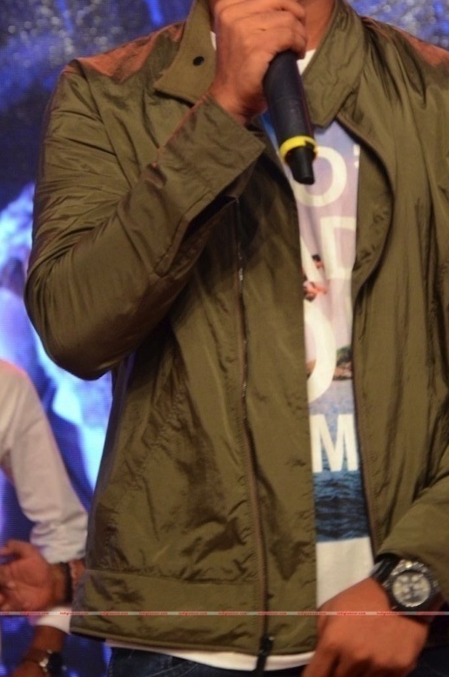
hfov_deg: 6.0
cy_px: 176
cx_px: 312
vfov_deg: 9.0
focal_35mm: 228
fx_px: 4284
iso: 1000
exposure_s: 1/60
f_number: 5.6
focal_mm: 98
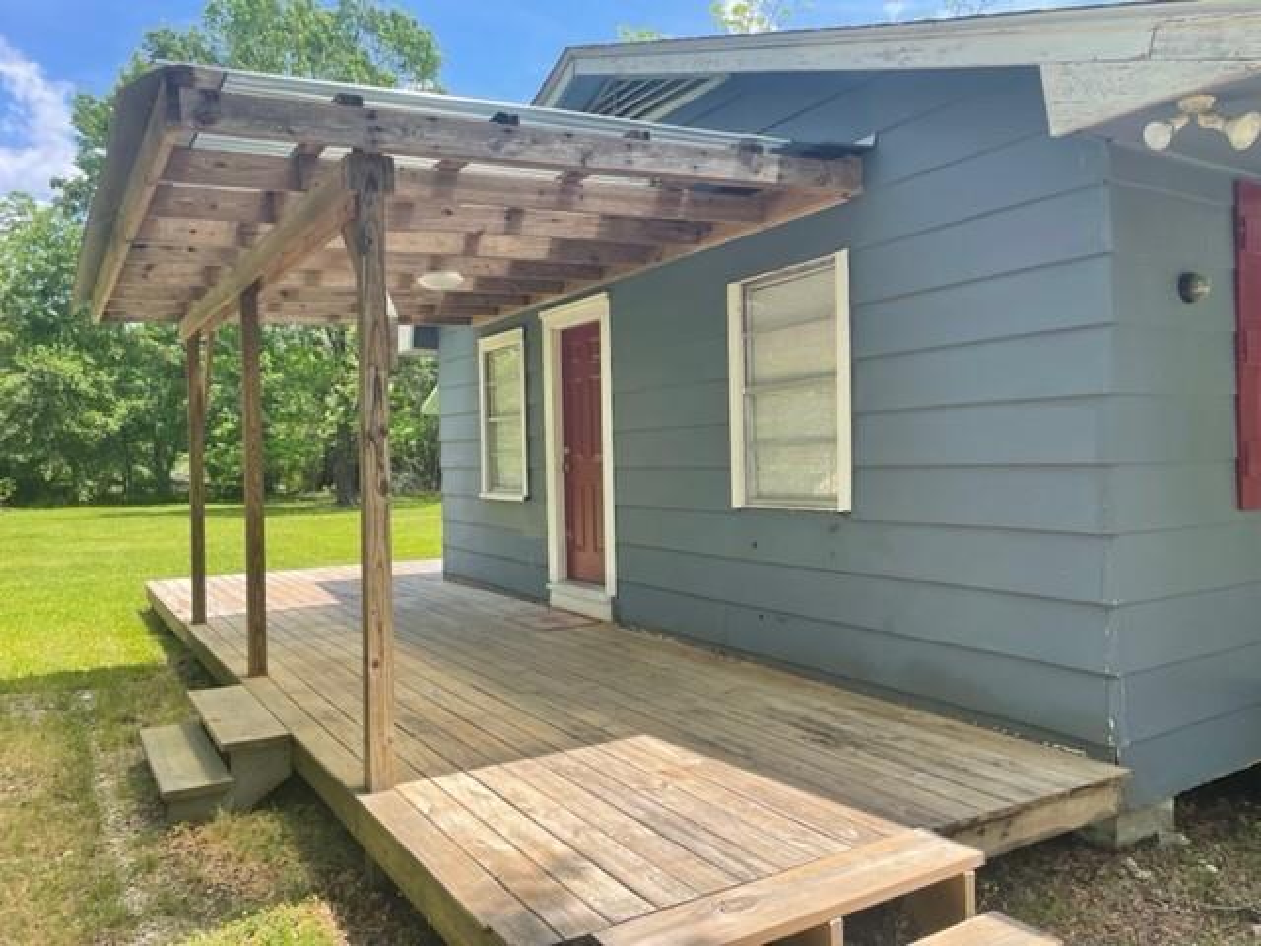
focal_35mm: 26
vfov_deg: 53.1
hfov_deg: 67.3
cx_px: 630
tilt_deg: -0.5
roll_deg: +1.2
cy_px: 473
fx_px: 947
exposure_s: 1/1221
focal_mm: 4.2
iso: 32
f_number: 1.6
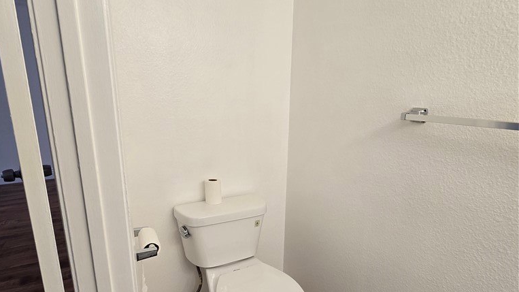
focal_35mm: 19
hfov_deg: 89.6
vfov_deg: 58.2
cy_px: 163
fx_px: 261
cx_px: 258
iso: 64
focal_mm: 2.2
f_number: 2.2
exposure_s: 1/60
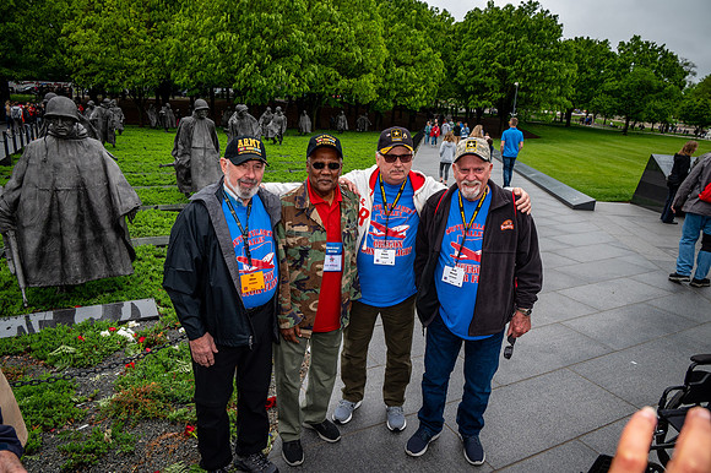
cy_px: 236
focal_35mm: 24
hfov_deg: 73.8
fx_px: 474
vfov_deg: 53.1
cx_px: 356
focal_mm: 24
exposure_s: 1/640
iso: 1250
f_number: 8
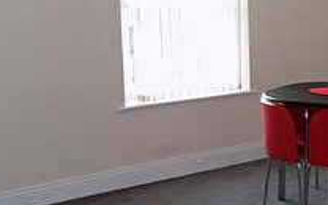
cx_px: 257
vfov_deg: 15.7
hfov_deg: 24.9
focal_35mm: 82
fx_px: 733
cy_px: 182
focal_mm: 4
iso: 125
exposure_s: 1/30
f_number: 3.1
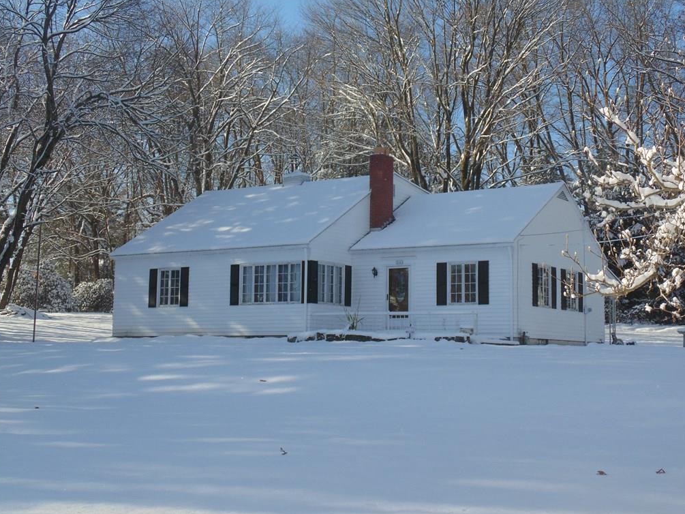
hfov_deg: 35.5
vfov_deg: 27.0
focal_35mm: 54
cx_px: 339
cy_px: 260
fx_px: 1069
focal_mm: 9.5
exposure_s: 1/640
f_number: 3.9
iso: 80
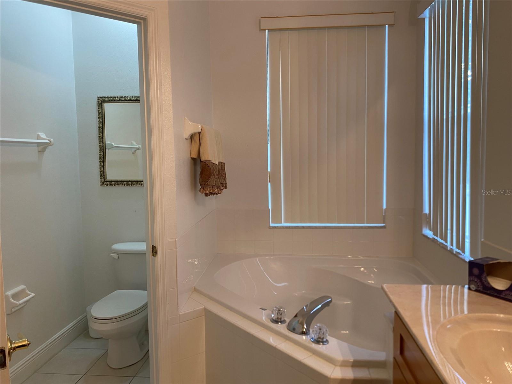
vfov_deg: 53.1
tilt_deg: -4.4
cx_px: 256
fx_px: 385
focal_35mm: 26
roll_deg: +1.3
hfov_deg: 67.3
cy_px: 192
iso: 80
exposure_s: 1/60
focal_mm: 4.25
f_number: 1.8
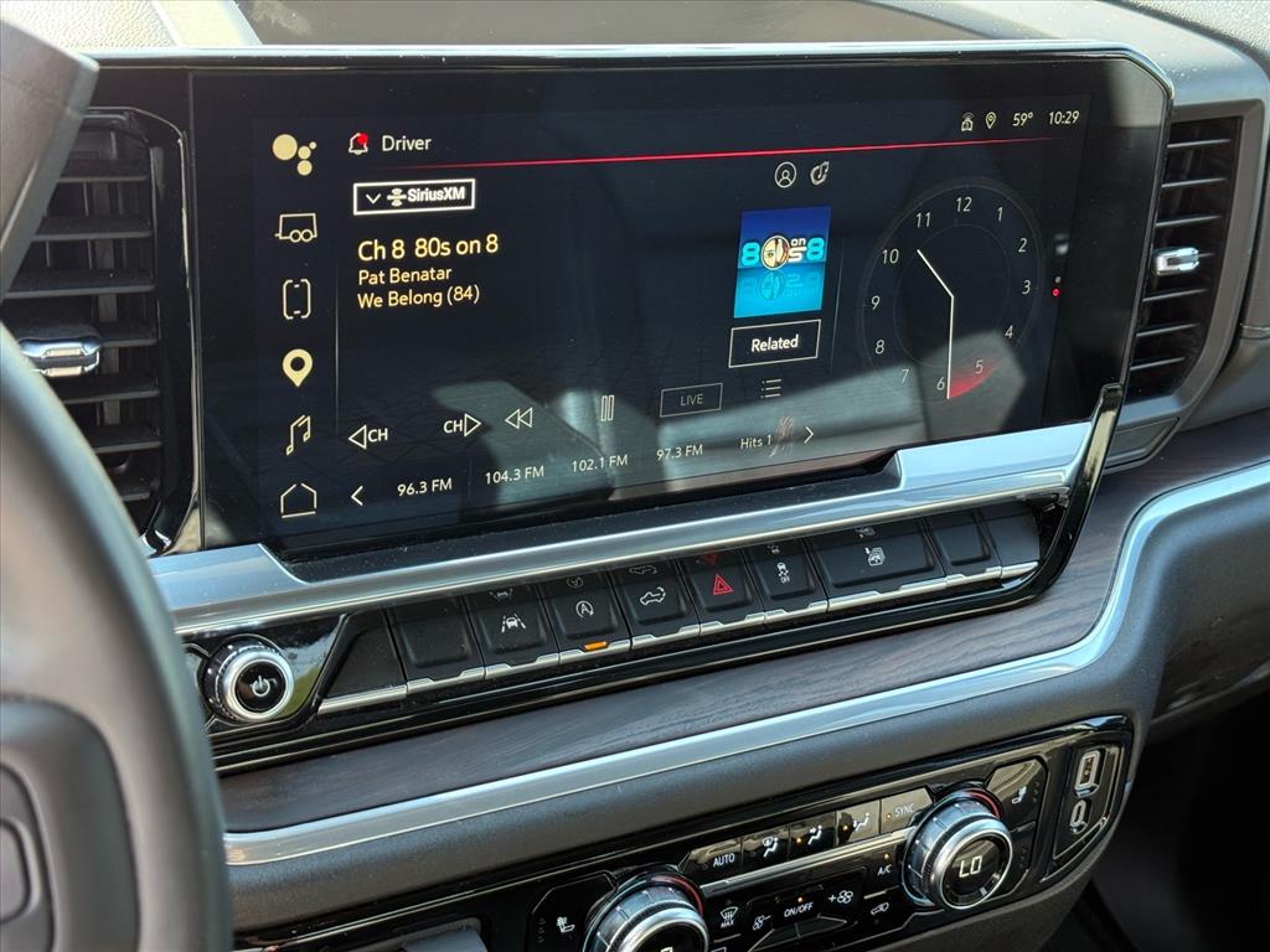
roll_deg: -7.7
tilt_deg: -23.1
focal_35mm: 48
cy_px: 476
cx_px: 635
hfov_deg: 39.7
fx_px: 1761
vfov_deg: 30.3
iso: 200
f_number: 1.78
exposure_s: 1/79
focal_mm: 6.76
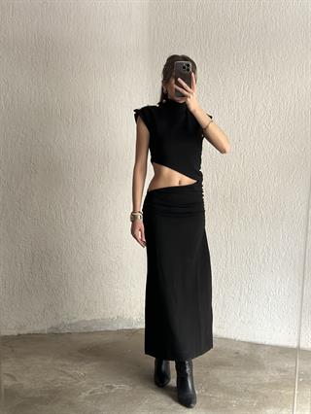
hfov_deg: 30.3
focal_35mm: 48
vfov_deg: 39.6
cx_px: 156
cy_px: 207
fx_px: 574
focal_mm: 6.86
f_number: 1.78
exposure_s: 1/60
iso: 250
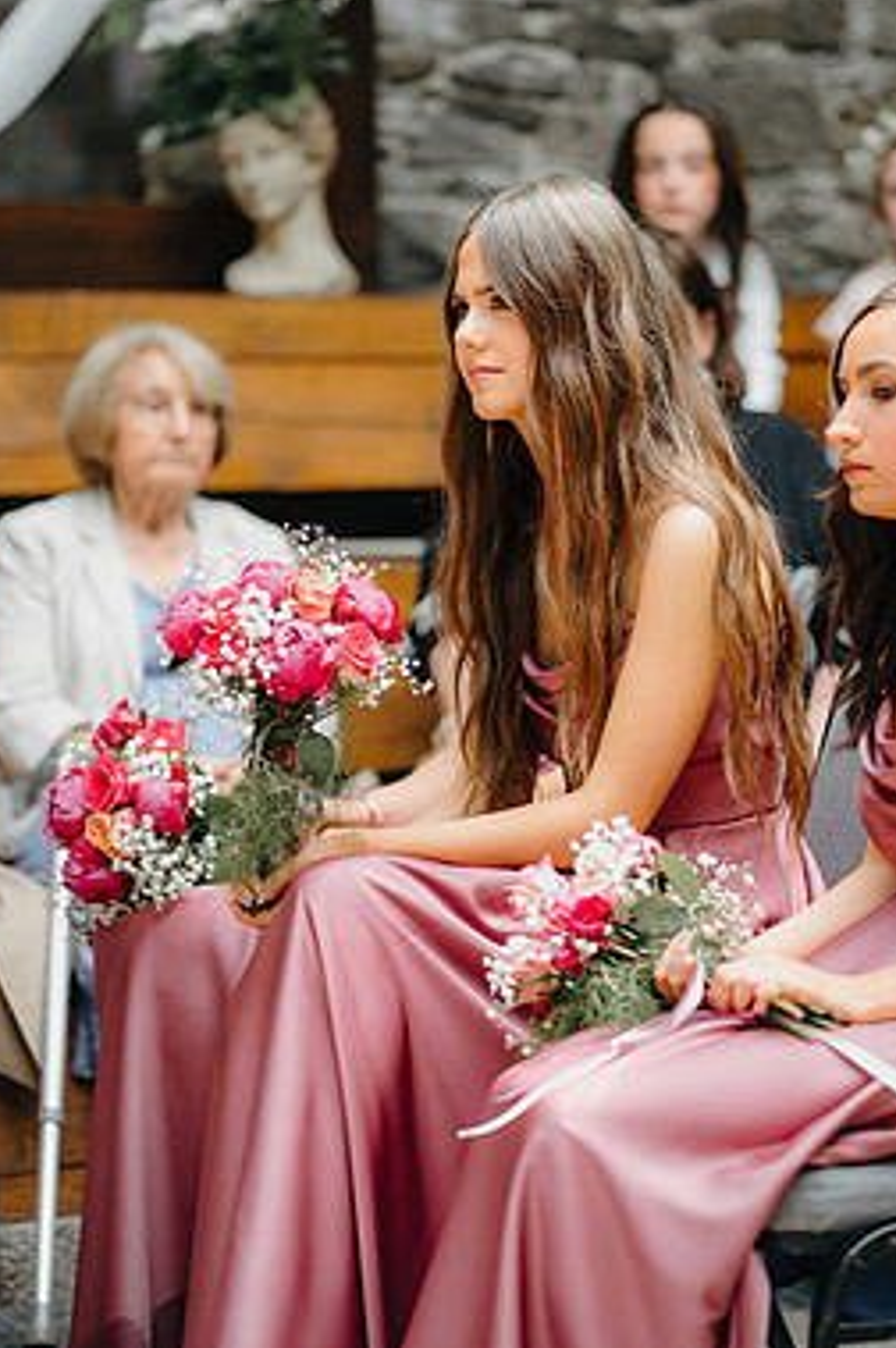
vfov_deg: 20.2
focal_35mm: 101
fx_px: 3777
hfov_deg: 13.5
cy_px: 551
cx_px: 491
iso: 100
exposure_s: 1/400
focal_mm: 85
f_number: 2
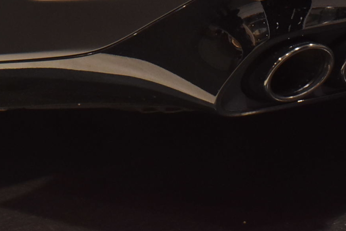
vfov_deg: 11.4
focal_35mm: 113
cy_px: -161
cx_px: 138
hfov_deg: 18.1
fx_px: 1086
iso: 1000
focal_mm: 22
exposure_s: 1/40
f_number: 8
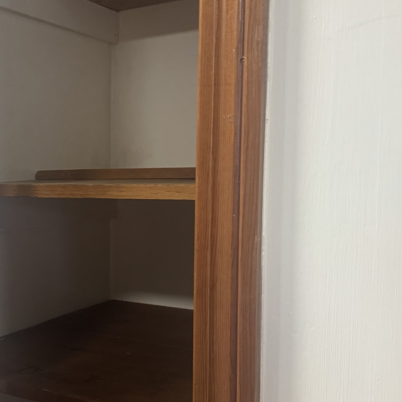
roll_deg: +0.5
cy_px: 227
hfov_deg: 34.8
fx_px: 631
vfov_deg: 35.3
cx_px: 112
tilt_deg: -3.0
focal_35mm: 48
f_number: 1.78
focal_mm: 6.76
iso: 320
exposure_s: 1/60
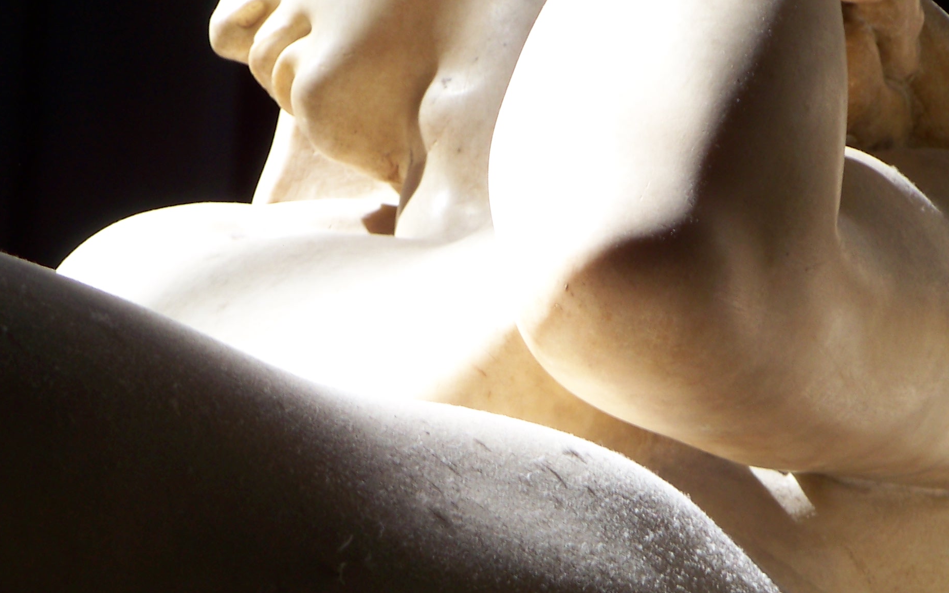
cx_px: 508
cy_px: 434
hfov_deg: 4.5
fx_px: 11975
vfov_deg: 2.8
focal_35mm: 463
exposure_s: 1/80
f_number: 3.6
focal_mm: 39.8
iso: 64
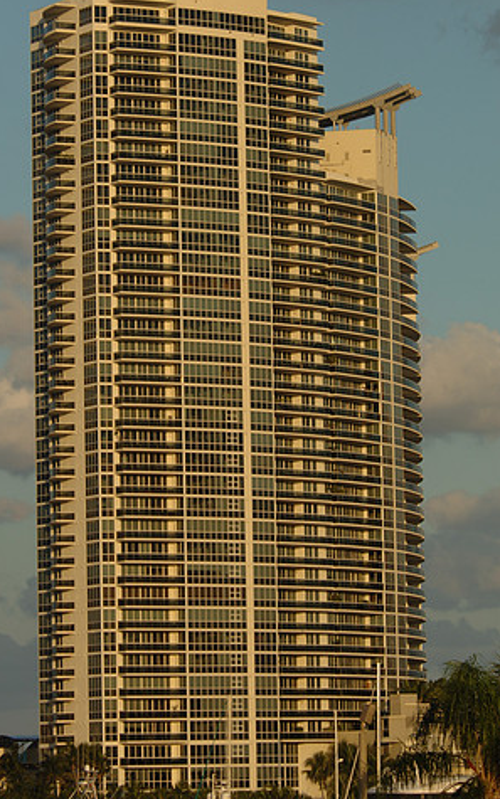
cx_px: 237
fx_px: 4264
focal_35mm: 196
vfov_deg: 10.7
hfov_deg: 6.7
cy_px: 358
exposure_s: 1/320
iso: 160
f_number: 8.5
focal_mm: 105
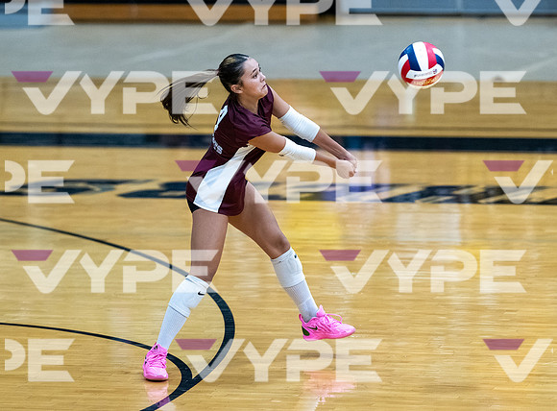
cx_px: 243
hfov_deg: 6.2
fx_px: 5117
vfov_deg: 4.6
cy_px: 148
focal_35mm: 320
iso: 3200
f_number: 2
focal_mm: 200
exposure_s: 1/1600
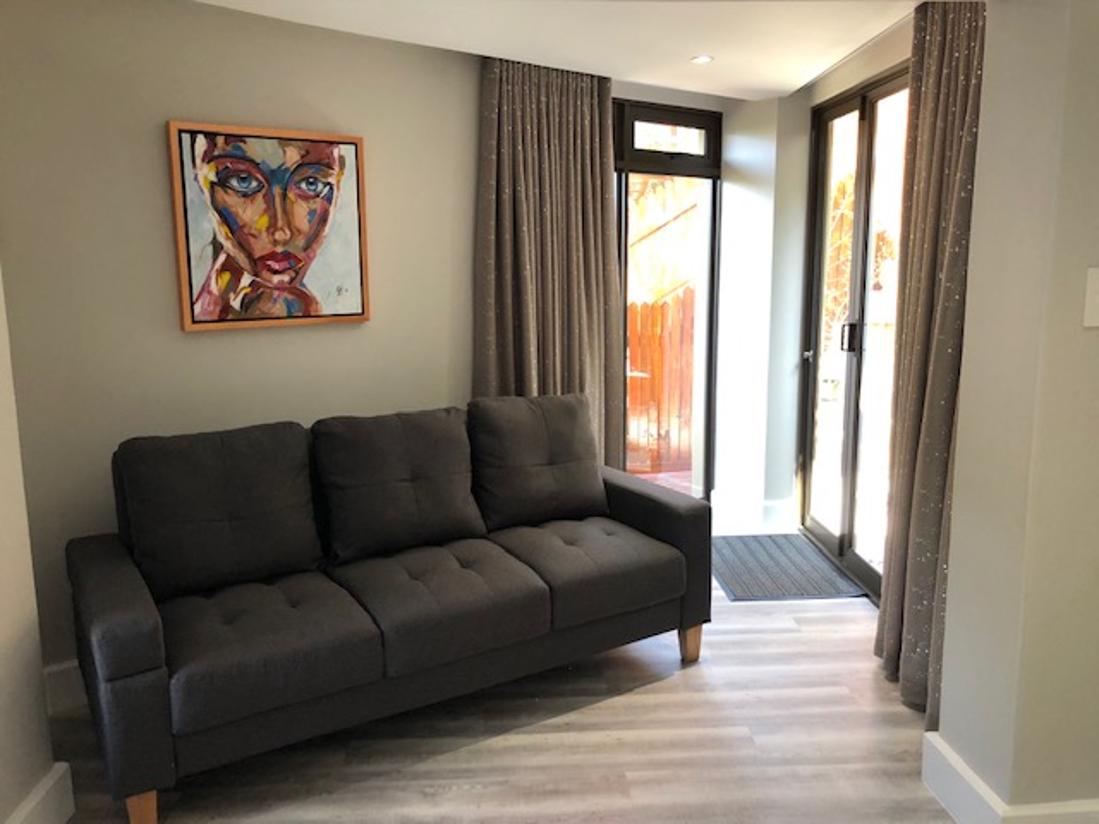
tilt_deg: -7.8
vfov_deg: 49.7
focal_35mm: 28
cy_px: 412
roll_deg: -0.1
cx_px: 550
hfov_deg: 63.4
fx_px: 889
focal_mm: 3.99
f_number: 1.8
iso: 32
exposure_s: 1/25
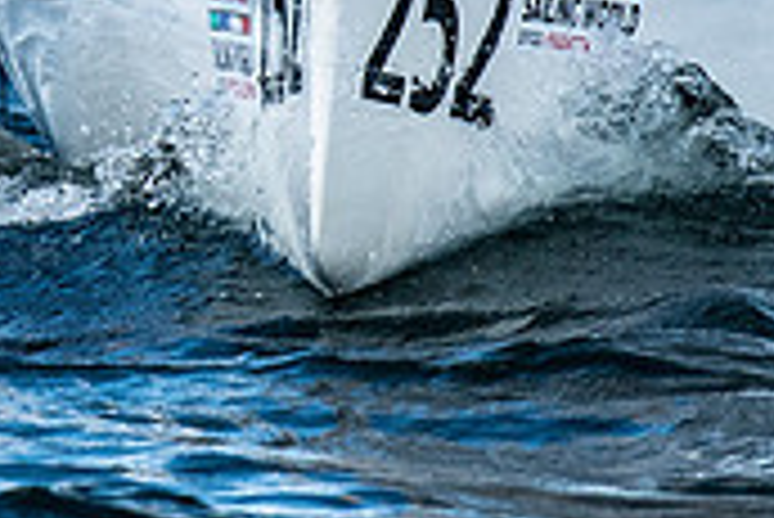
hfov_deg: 1.1
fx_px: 40905
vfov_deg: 0.7
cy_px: -114
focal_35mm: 1901
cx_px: 100
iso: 500
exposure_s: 1/3200
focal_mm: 300
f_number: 5
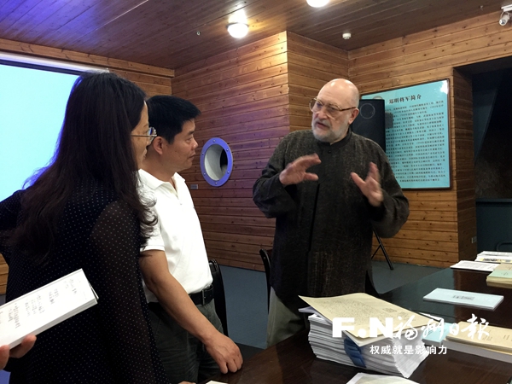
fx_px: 429
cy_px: 192
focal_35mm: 29
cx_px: 256
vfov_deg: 48.2
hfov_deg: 61.7
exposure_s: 1/10
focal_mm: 4.15
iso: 125
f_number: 2.2
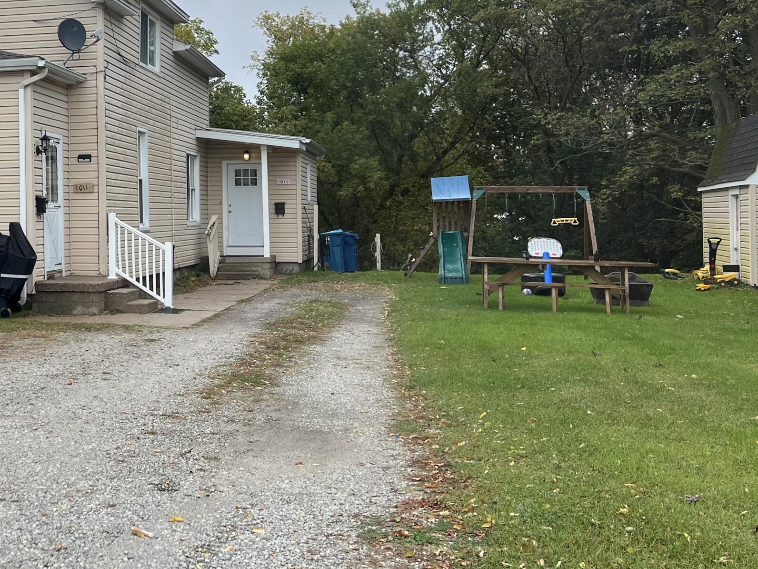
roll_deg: +0.3
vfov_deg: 29.3
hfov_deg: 36.9
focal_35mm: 49
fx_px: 1073
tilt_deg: +3.1
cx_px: 105
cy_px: 152
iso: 50
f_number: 1.5
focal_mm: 5.7
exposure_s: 1/436
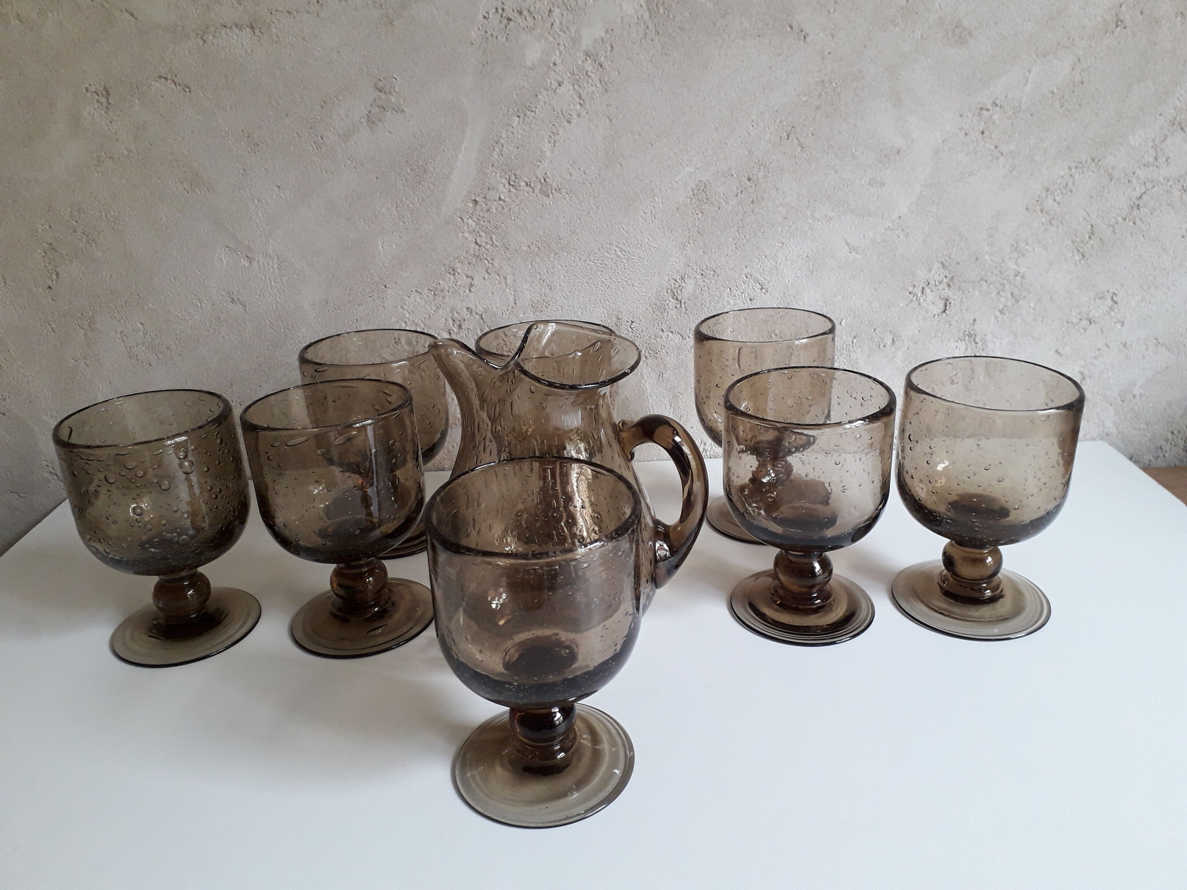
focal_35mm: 27
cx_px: 594
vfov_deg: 51.4
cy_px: 445
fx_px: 926
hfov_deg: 65.3
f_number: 1.9
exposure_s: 1/50
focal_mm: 3.6
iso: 100
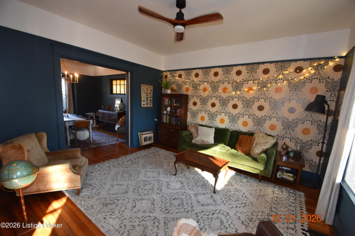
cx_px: 178
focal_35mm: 15
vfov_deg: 77.3
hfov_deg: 100.4
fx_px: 148
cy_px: 118
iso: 800
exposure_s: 1/100
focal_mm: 10
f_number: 5
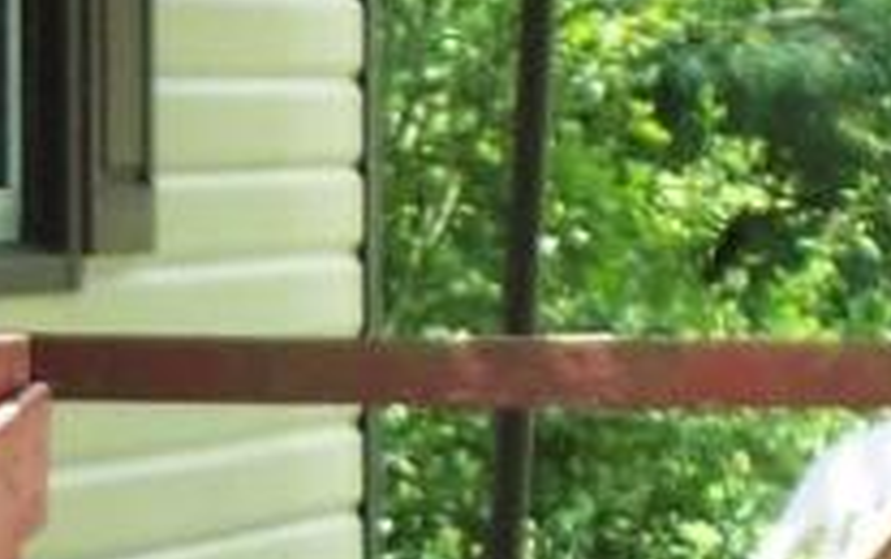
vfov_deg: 4.9
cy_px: 851
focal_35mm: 265
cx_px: 288
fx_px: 6444
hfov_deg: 7.9
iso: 80
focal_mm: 7.54
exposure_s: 1/200
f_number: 2.8
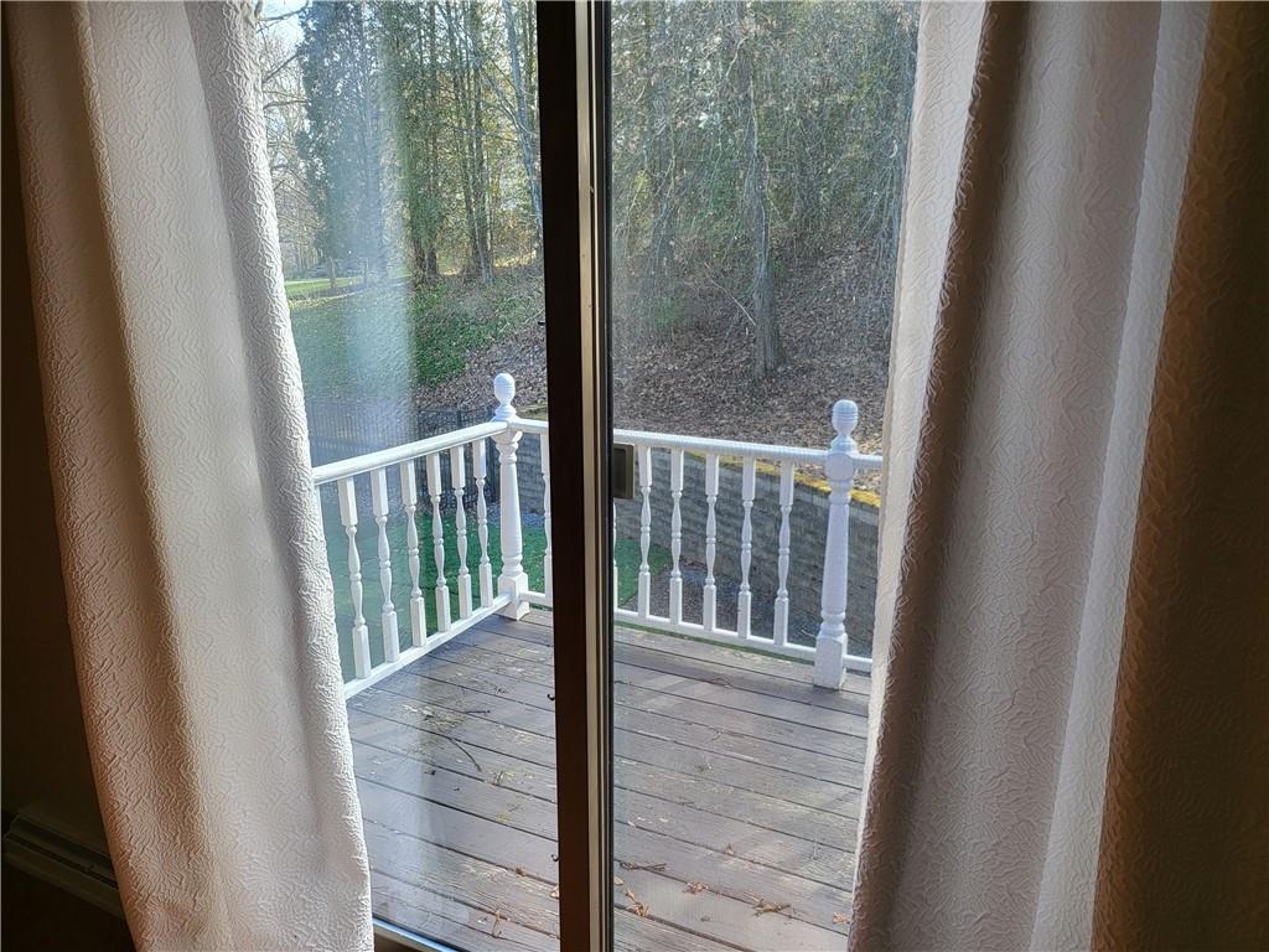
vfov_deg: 56.8
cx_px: 634
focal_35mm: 24
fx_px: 880
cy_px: 476
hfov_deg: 71.6
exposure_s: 1/120
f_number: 1.8
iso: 40
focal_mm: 5
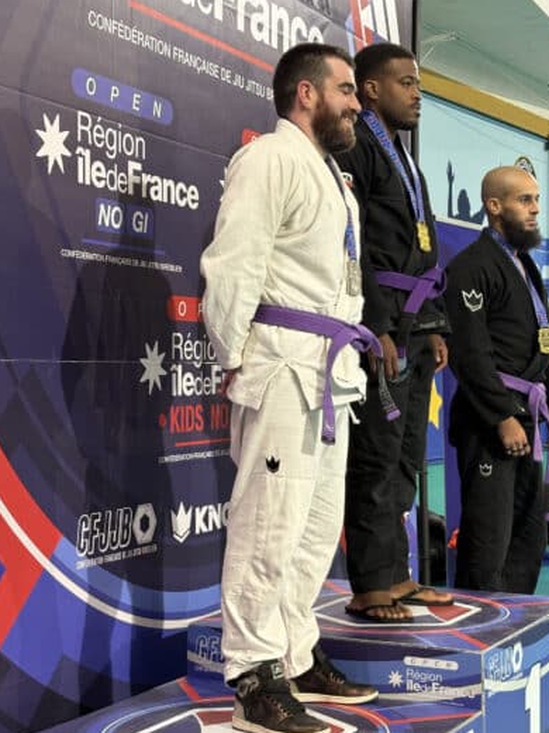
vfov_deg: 30.2
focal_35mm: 64
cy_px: 402
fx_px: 1353
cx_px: 334
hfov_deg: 22.9
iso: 100
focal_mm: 5.96
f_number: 1.6
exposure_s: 1/33
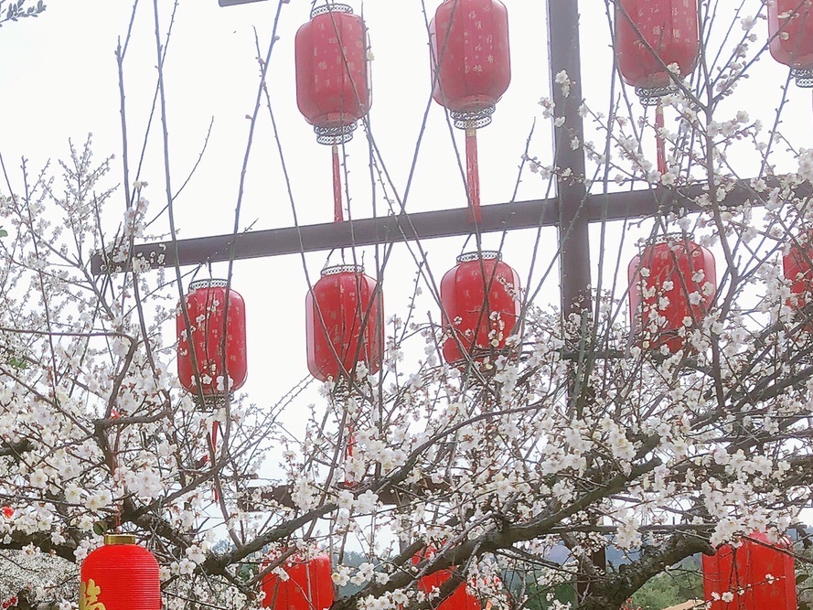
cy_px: 608
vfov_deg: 22.4
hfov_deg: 29.0
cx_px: 24
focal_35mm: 63
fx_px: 1480
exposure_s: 1/1043
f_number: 1.8
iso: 20
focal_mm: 4
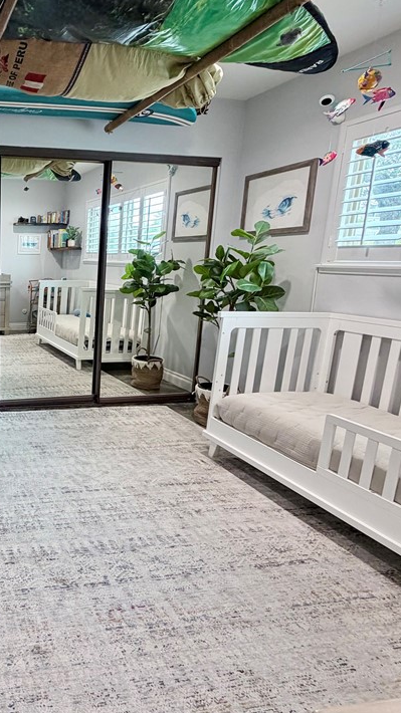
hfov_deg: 42.1
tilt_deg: -9.4
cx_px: -27
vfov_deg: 81.1
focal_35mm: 22
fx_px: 416
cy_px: 333
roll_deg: +0.6
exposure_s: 1/60
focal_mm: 2.22
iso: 160
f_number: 2.2
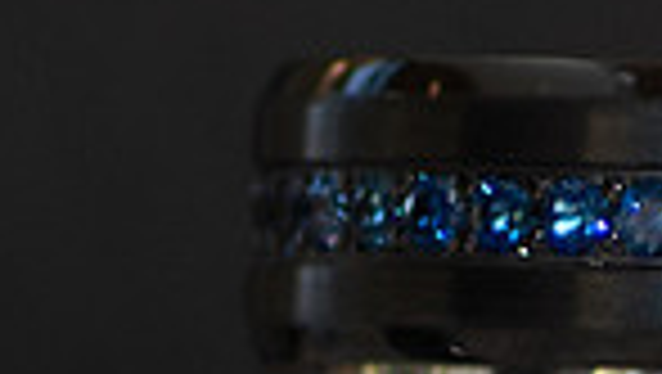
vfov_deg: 0.8
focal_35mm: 1592
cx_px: -918
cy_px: 2617
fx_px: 27971
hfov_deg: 1.4
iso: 100
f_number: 4.5
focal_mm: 100
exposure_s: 1/125
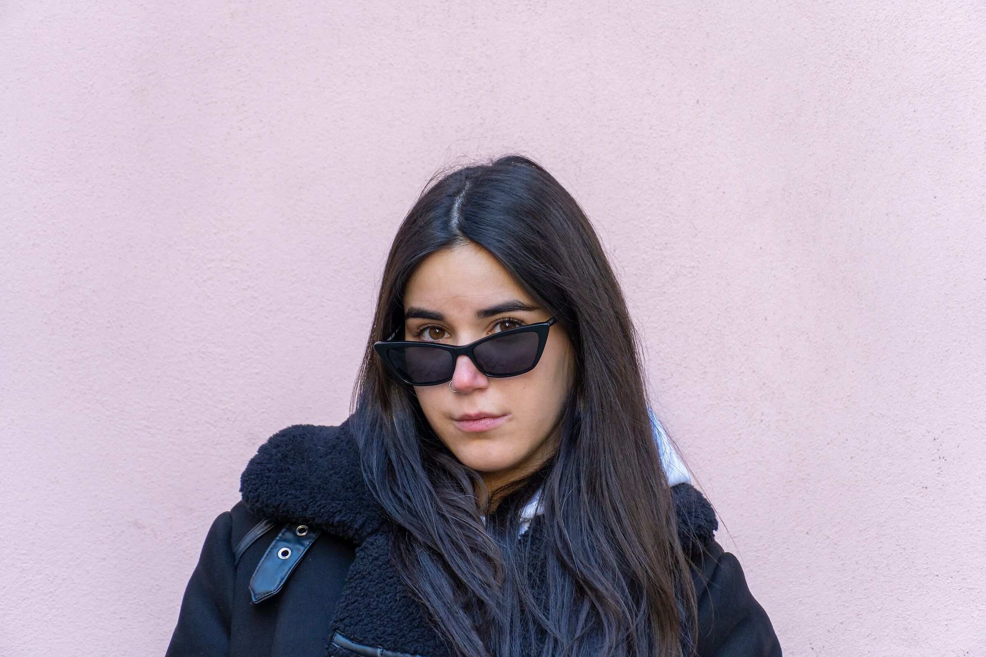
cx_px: 493
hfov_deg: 10.2
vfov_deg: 6.8
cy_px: 328
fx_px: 5546
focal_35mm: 202
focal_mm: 135
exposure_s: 1/160
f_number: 5.6
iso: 640
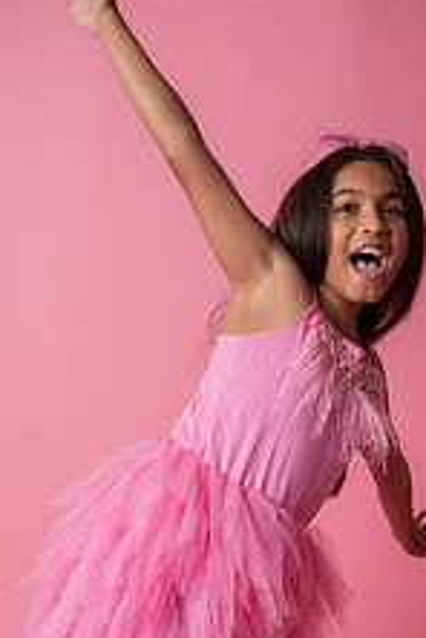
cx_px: 199
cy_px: 535
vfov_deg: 30.0
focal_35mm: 65
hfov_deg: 20.9
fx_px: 1154
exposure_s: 1/200
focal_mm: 32
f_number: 8
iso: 500
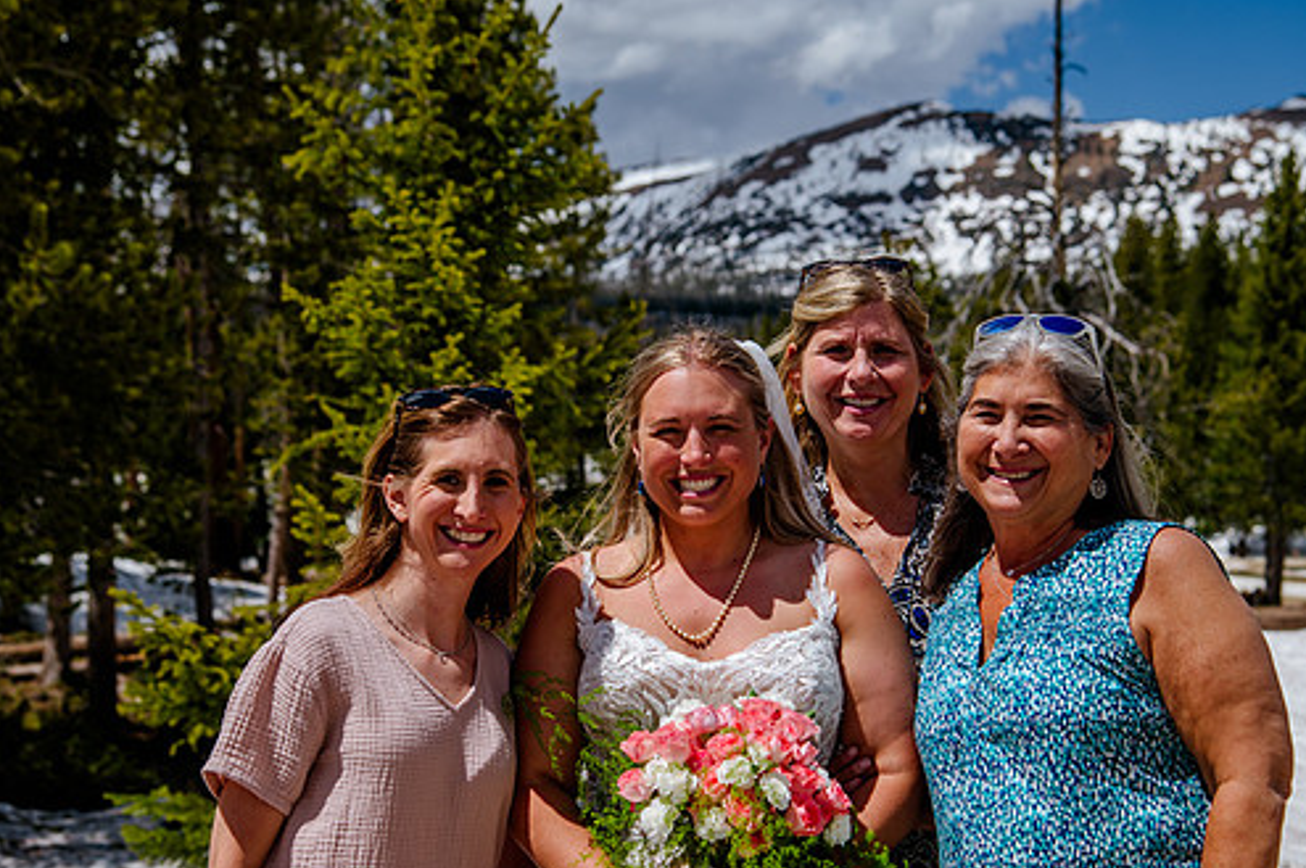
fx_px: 2464
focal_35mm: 68
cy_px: 483
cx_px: 675
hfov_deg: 29.7
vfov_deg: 20.0
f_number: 5
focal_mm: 58
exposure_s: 1/500
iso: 200
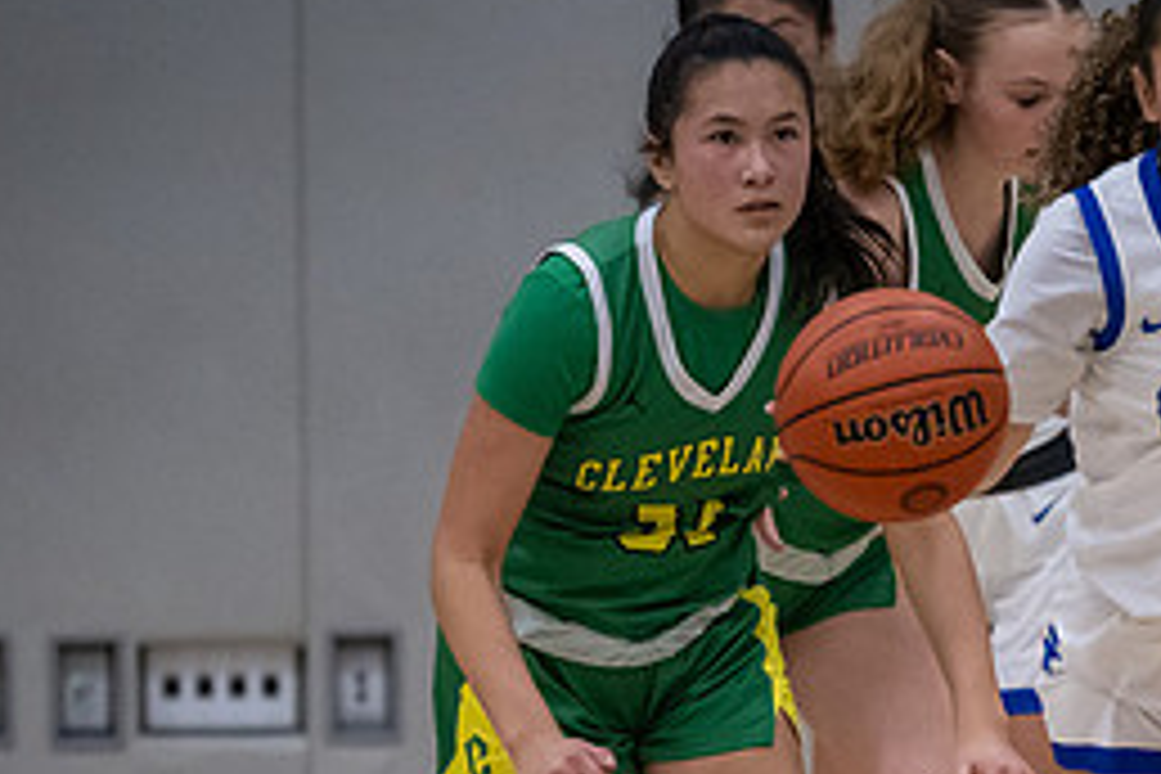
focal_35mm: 729
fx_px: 23508
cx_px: 1130
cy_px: 783
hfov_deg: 2.8
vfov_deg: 1.9
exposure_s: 1/1000
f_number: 2.8
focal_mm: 200
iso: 3200
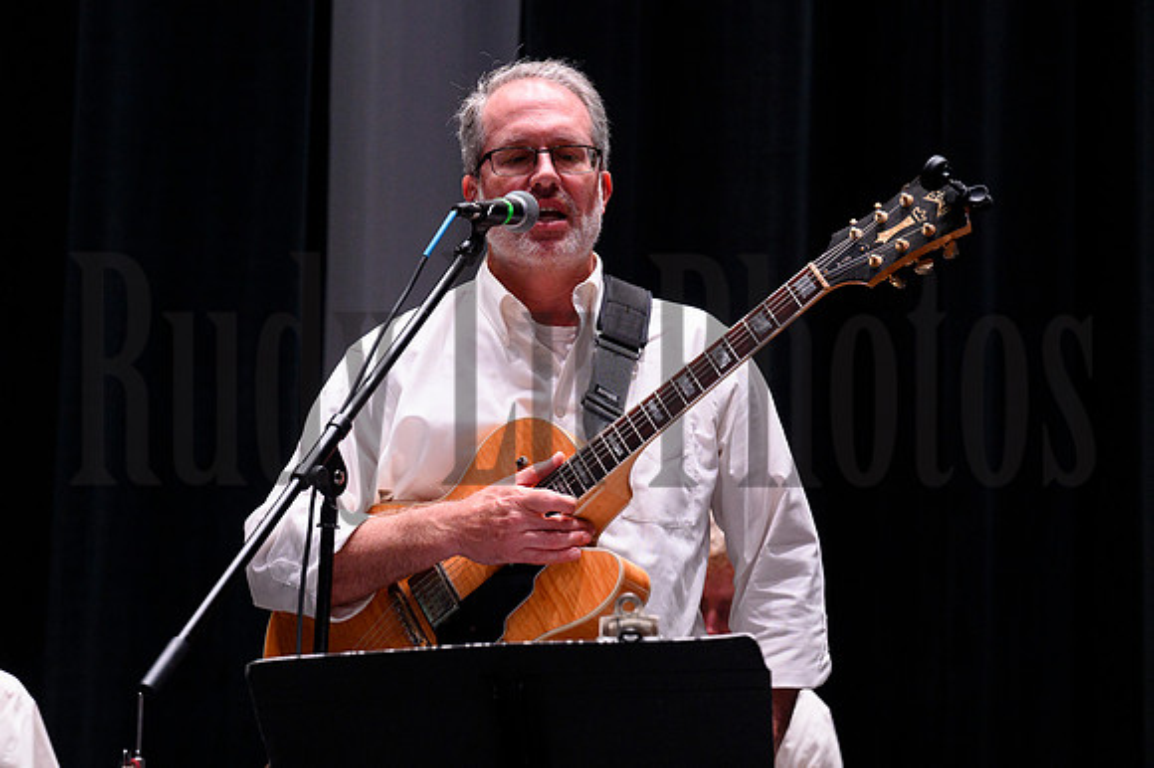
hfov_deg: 20.8
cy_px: 384
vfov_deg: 13.9
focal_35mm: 98
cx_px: 577
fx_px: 3140
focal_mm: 98
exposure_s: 1/125
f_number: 5.6
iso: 3200
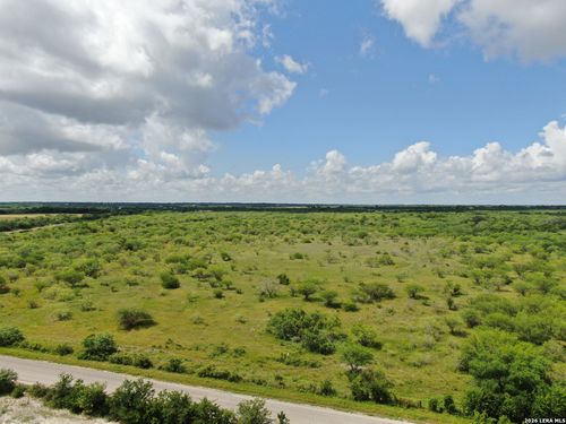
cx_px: 283
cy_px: 212
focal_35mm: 25
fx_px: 409
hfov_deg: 69.4
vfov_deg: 54.9
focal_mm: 4.48
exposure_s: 1/1600
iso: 100
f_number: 2.8
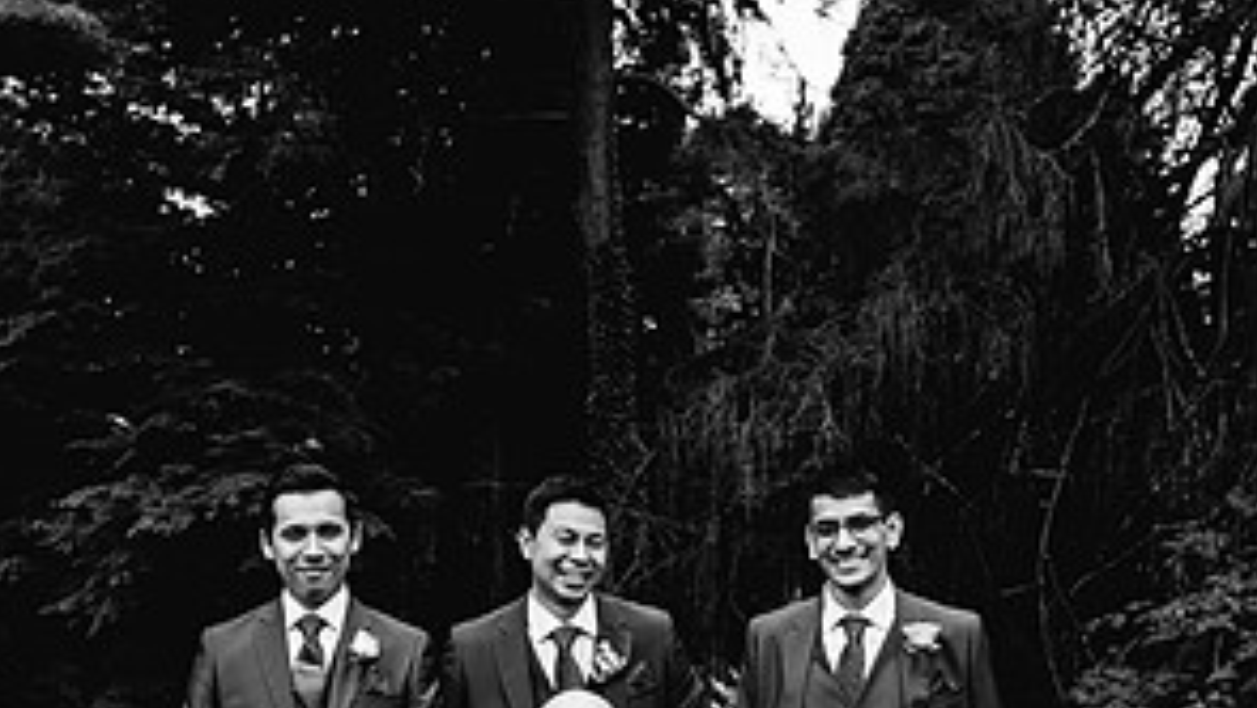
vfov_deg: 20.8
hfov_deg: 37.2
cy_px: 687
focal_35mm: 56
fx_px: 1867
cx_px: 626
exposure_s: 1/500
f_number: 4
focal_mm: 35
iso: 250
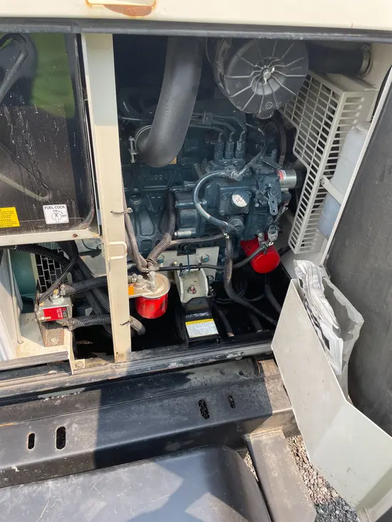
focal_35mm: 26
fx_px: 392
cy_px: 261
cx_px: 196
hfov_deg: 53.1
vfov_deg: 67.3
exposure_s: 1/593
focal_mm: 4.2
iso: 32
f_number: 1.6
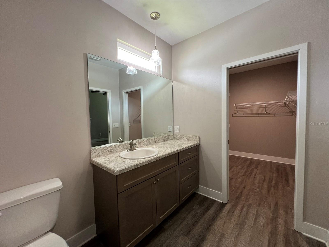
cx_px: 164
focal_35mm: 13
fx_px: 124
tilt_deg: -2.4
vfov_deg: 89.9
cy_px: 124
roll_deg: +1.1
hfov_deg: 106.2
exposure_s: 1/60
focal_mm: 1.57
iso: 160
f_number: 1.8
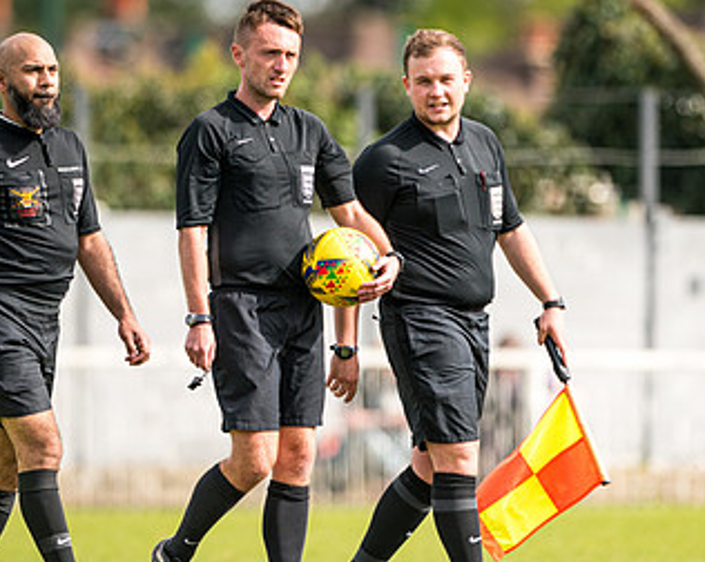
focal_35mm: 803
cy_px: 260
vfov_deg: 1.9
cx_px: 419
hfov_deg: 2.4
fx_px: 16734
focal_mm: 400
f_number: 4
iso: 400
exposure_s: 1/4000
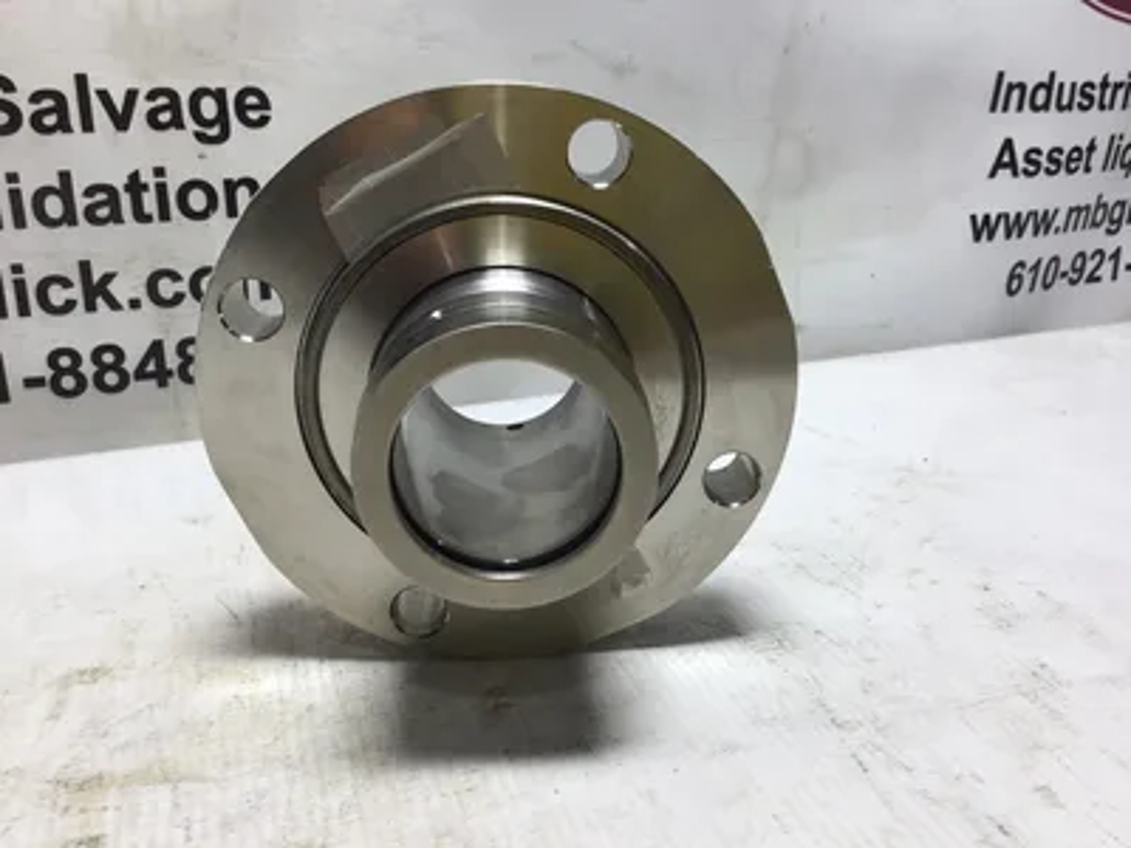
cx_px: 566
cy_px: 424
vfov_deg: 45.4
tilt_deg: -19.4
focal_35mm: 31
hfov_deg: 58.4
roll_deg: +0.8
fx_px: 1013
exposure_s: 1/120
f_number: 2.4
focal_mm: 3.3
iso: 25
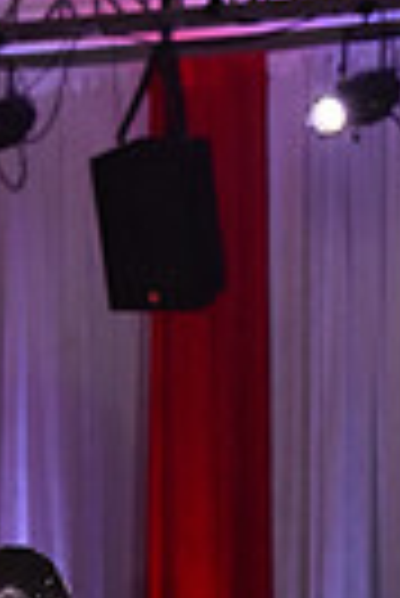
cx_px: 510
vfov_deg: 7.1
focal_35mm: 283
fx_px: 4704
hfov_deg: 4.8
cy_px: 1066
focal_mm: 65
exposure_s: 1/320
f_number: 6.3
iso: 2500
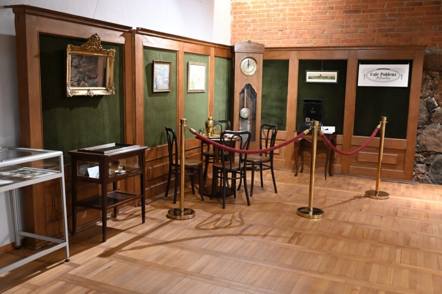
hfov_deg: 54.5
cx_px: 221
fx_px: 429
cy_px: 147
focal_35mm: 35
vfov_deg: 37.8
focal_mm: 35
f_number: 5.6
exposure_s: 1/125
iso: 5000
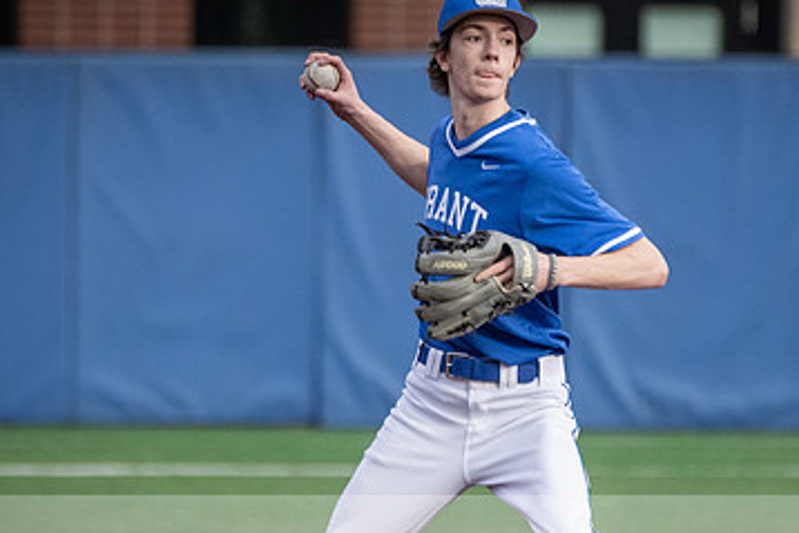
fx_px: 20182
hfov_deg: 2.3
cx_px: 427
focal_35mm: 909
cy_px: 225
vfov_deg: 1.5
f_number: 5.6
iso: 2000
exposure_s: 1/2000
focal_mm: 400
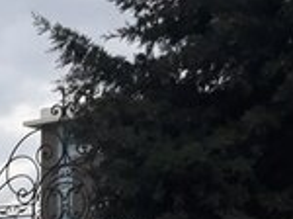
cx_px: -137
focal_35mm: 119
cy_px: 417
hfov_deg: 15.4
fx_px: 1006
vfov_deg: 11.4
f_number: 1.7
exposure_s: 1/100
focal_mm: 3.71
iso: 80
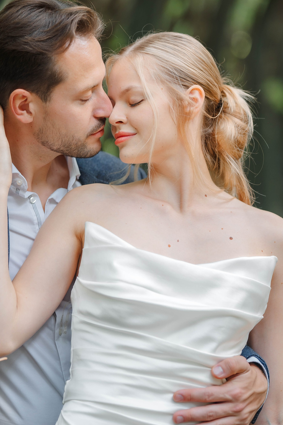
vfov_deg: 15.5
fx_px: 1557
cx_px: 76
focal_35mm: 132
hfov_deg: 10.4
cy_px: 187
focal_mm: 85
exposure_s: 1/250
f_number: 1.6
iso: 100
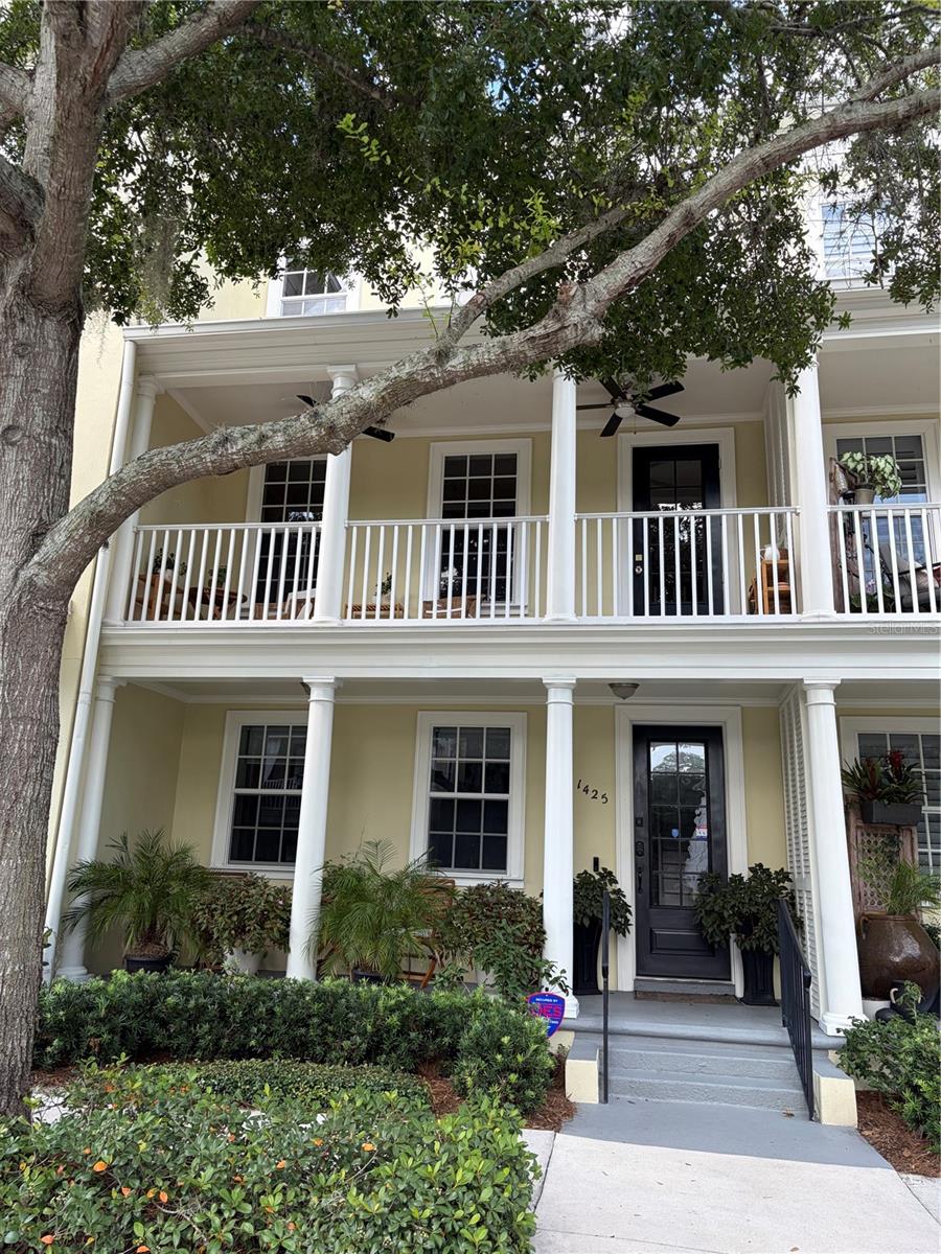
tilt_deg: +16.4
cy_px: 627
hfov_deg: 53.1
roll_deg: -1.9
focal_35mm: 26
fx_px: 942
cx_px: 470
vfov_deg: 67.3
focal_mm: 5.96
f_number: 1.6
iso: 40
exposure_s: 1/244
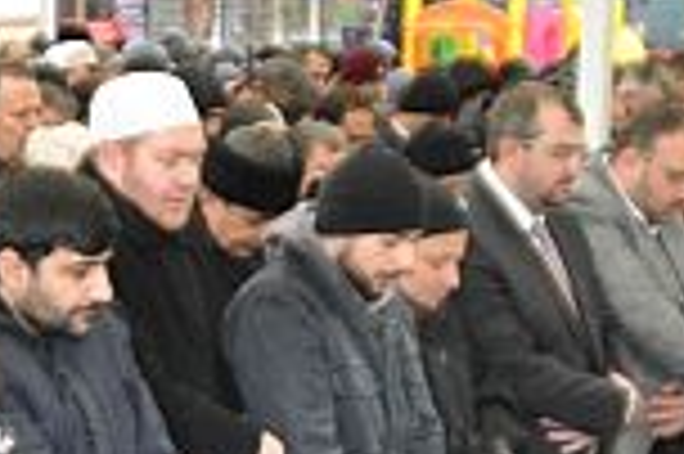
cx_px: 86
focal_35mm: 114
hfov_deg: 17.7
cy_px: 501
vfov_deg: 11.8
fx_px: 2164
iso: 800
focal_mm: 18
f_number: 3.5
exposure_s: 1/60
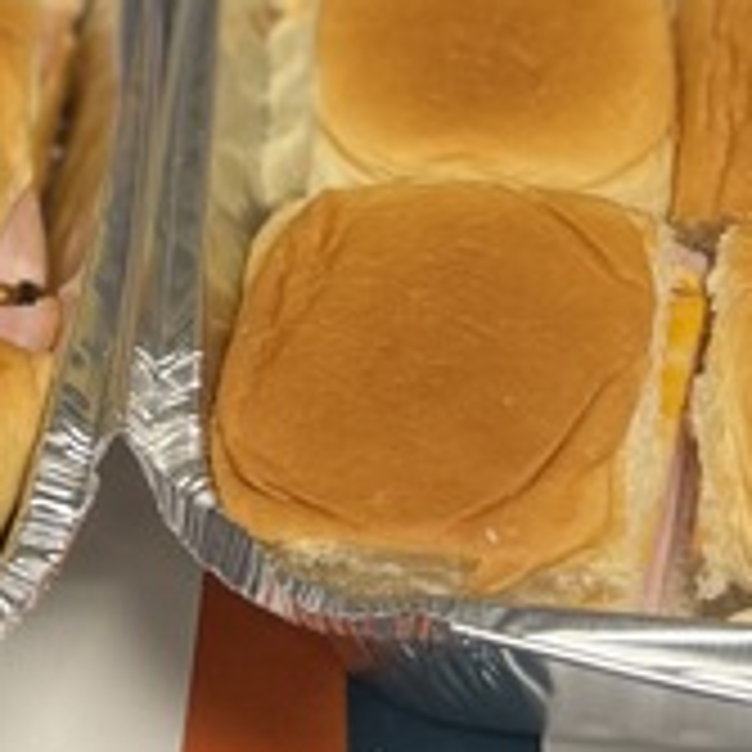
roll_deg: +1.7
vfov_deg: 12.7
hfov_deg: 13.4
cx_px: 212
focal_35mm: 130
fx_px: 3195
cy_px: -374
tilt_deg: -40.7
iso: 125
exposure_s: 1/60
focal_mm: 6.76
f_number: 1.78
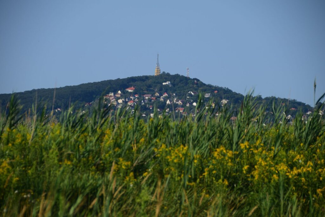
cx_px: 162
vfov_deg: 6.3
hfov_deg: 9.5
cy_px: 108
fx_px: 1964
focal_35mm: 218
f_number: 7.1
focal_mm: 145
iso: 100
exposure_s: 1/500
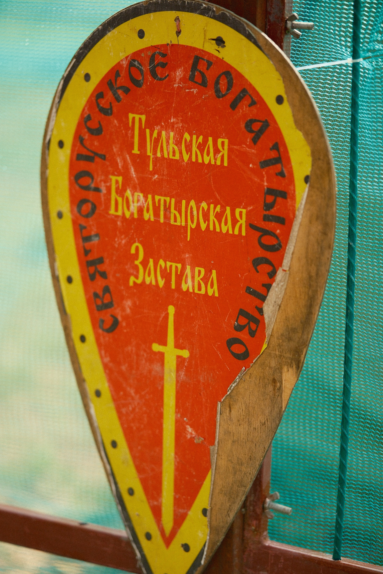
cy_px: 287
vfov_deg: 18.1
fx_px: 1803
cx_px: 192
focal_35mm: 113
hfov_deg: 12.1
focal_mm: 75
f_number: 1.2
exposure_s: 1/3200
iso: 640
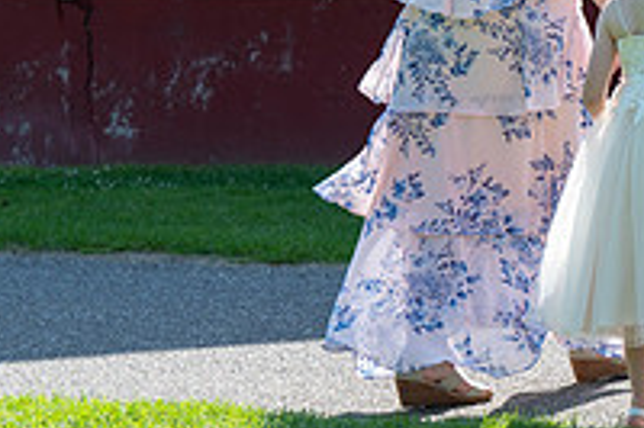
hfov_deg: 10.0
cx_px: 705
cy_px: 39
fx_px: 3628
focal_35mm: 203
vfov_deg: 6.7
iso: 180
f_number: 5.6
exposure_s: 1/250
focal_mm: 70
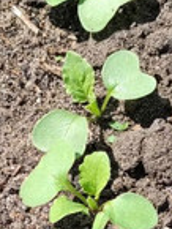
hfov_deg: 10.8
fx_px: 913
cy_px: 220
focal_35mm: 138
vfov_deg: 14.1
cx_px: 92
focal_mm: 5.43
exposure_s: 1/730
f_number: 1.89
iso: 50
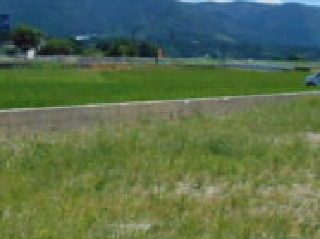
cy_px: 109
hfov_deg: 25.3
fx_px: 711
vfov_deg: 19.1
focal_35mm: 77
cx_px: 208
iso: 800
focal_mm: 4.6
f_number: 8
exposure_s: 1/2000
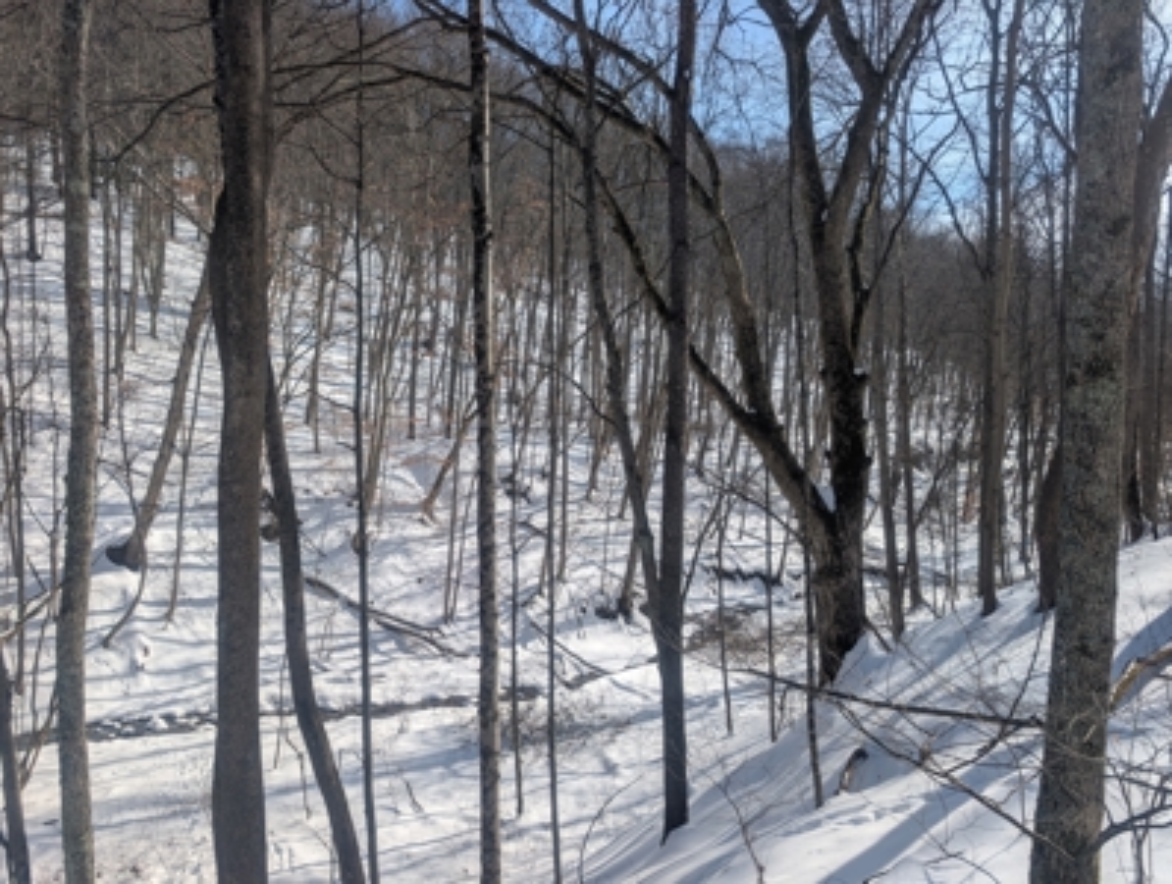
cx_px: 586
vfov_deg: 57.0
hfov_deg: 71.5
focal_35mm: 24
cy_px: 442
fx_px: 814
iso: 20
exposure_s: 1/1159
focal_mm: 6.9
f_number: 1.68
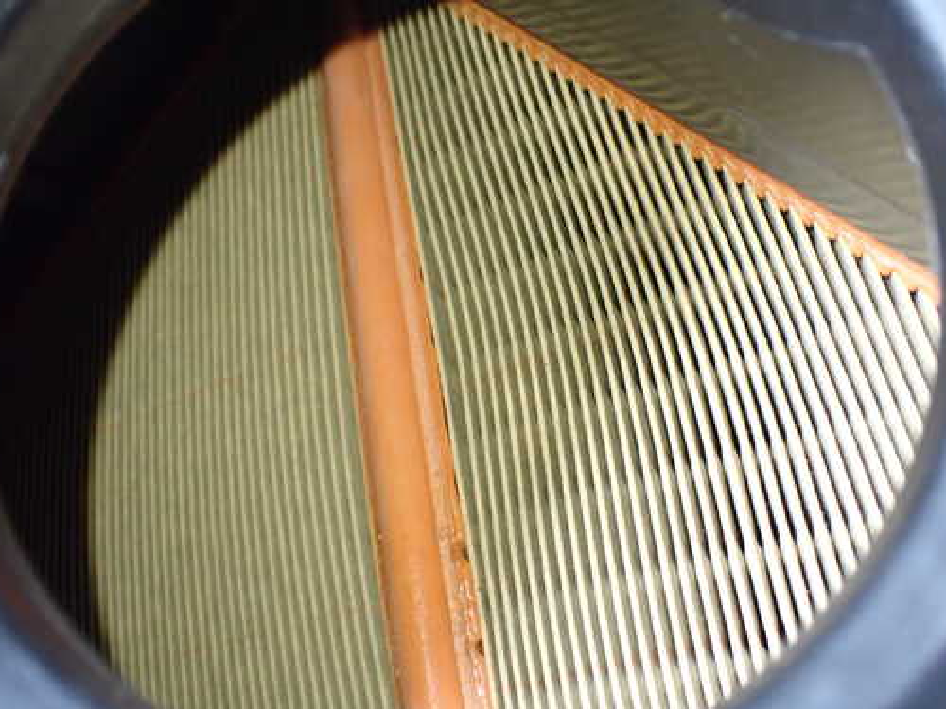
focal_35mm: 36
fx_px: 984
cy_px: 335
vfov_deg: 39.6
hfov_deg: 51.4
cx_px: 477
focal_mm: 5.4
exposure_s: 1/125
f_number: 2.3
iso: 640
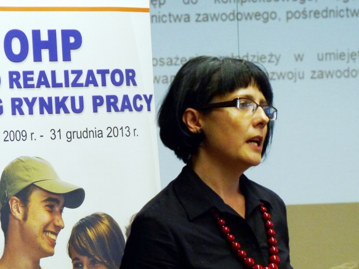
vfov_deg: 7.7
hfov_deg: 10.3
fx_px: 1991
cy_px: 134
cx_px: 180
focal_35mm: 192
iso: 160
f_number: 3.7
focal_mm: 34.2
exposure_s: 1/50
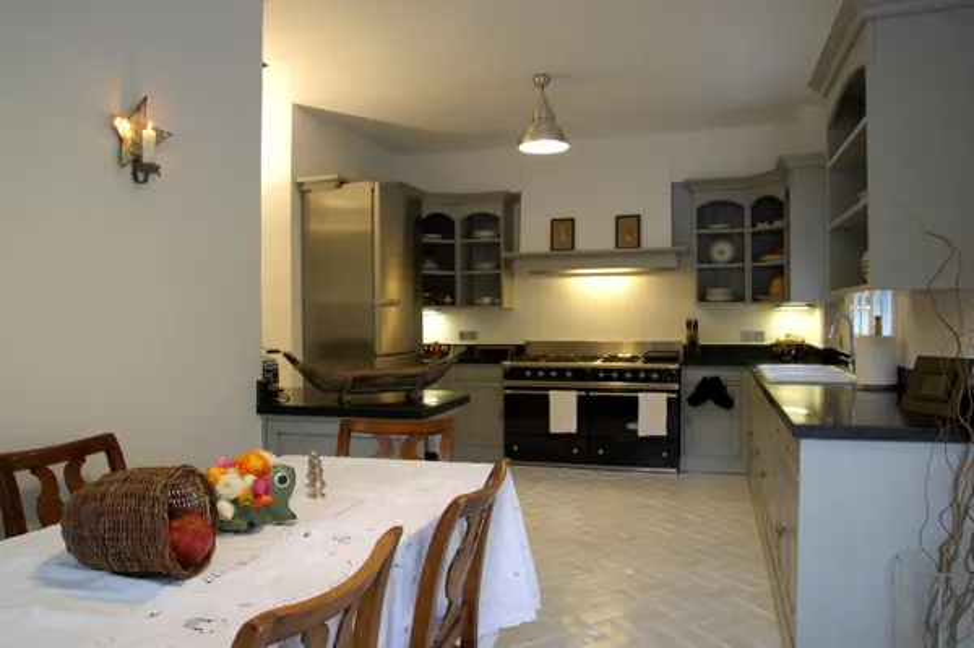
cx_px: 487
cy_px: 324
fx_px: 689
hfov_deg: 70.5
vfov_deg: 50.3
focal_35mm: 26
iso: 100
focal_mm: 17
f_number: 8
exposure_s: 1/1.6
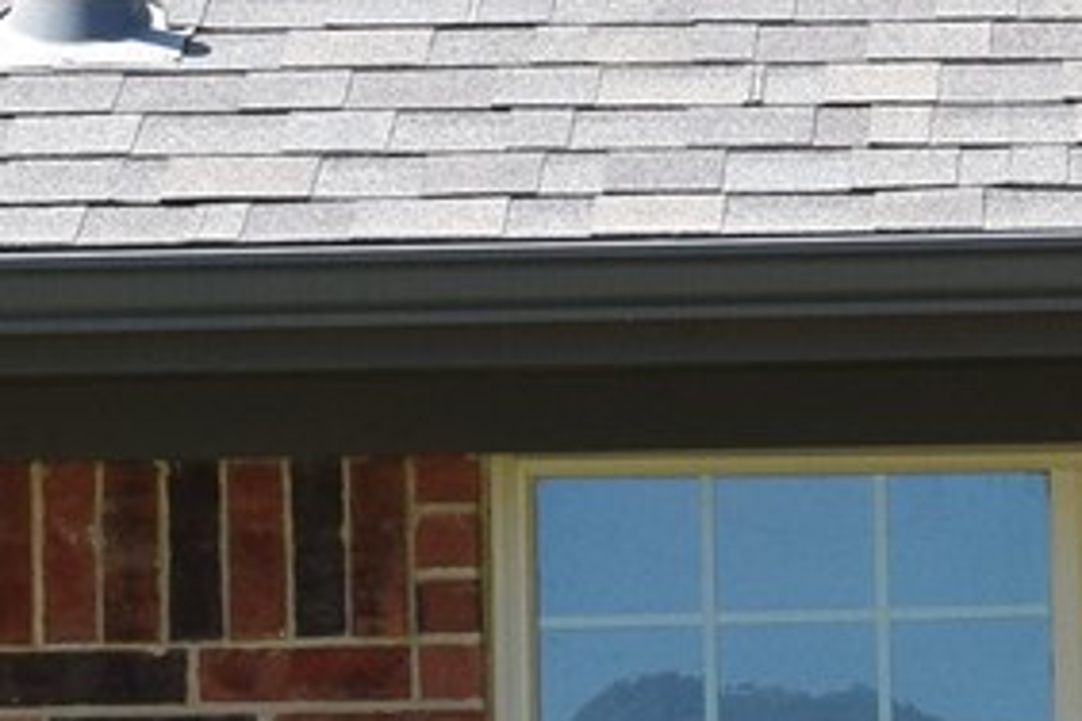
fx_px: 8325
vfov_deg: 5.0
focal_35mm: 277
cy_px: 407
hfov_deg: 7.2
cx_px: 2018
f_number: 10
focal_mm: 24
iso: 400
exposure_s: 1/320
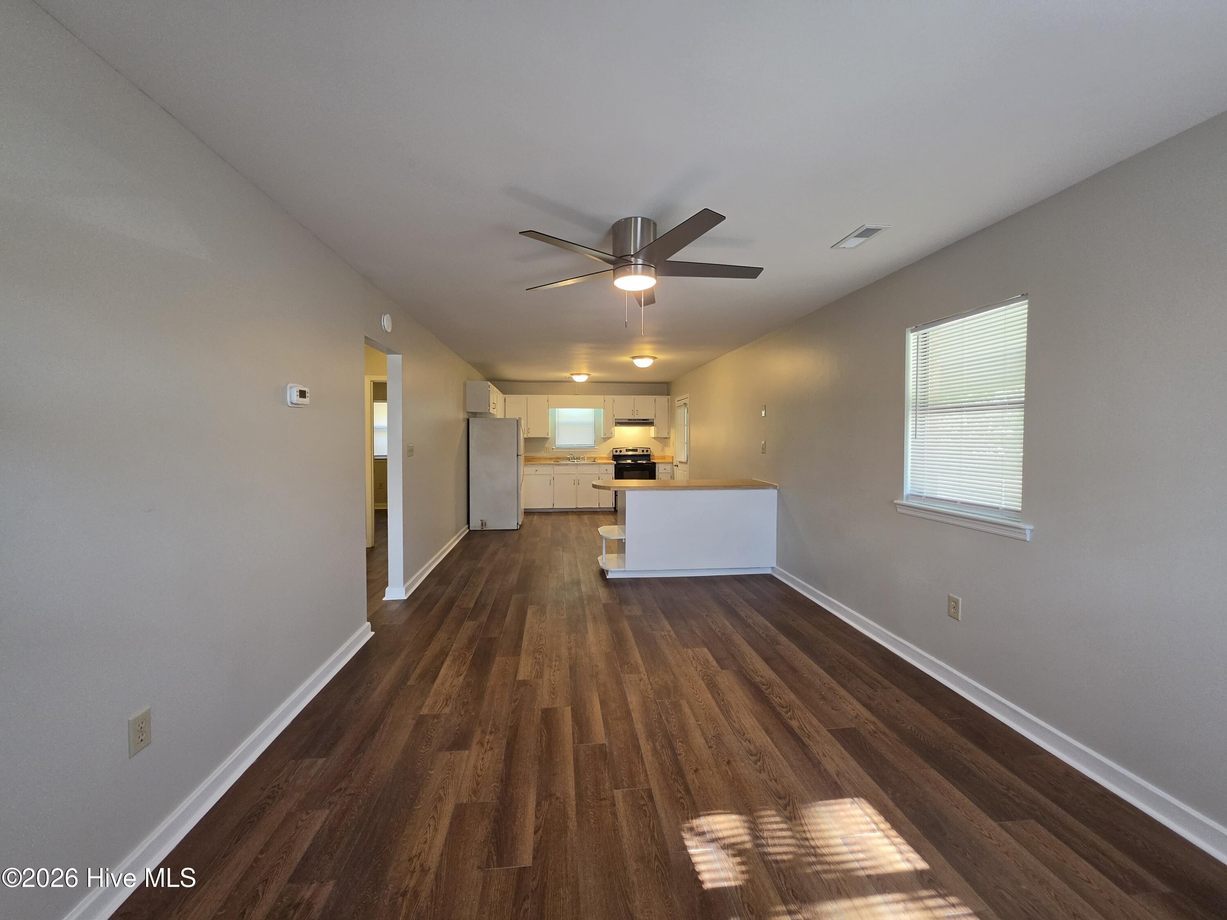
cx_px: 614
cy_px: 460
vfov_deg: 89.9
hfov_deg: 106.2
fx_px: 461
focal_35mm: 13
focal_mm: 2.2
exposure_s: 1/120
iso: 200
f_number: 1.9
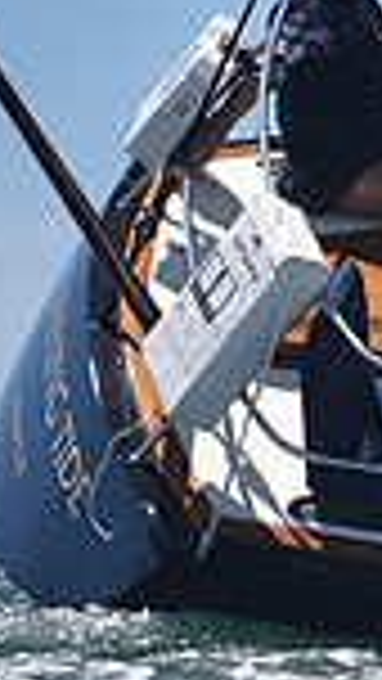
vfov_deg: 5.8
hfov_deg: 3.2
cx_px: 1272
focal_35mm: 371
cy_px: 340
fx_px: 6677
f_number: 4.5
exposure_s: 1/1000
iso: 200
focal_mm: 92
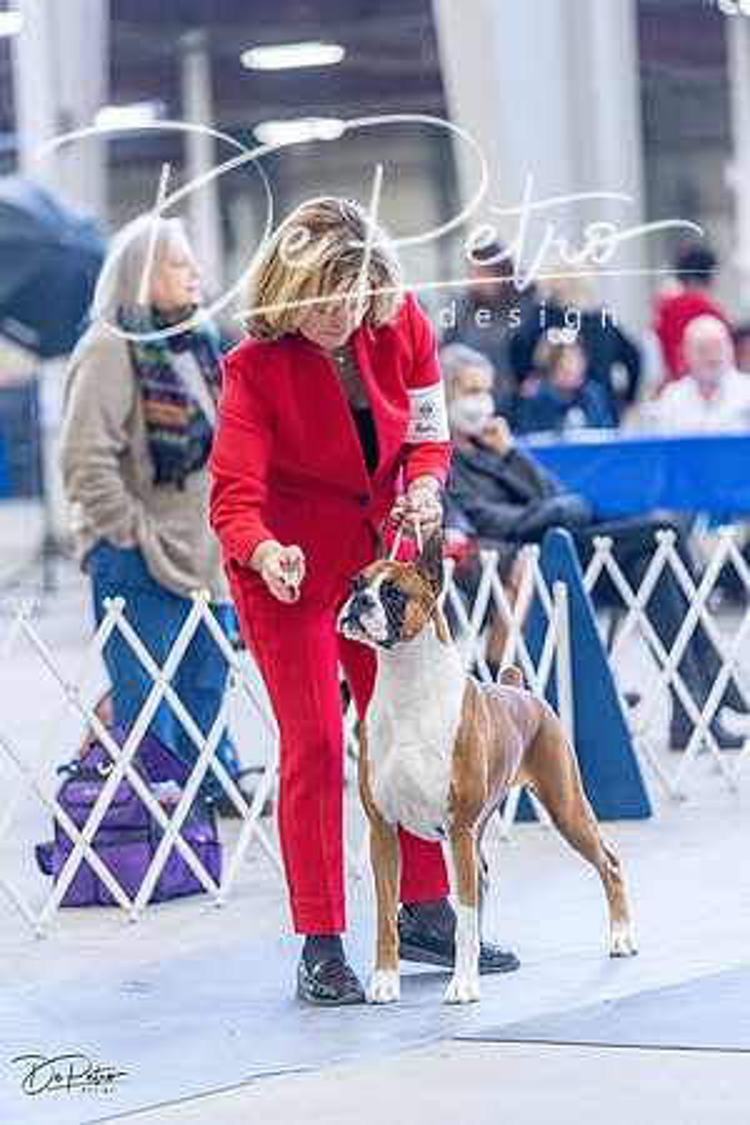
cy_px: 562
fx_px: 5031
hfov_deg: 8.5
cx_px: 375
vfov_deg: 12.8
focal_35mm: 161
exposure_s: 1/320
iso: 6400
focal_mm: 161
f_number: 3.5
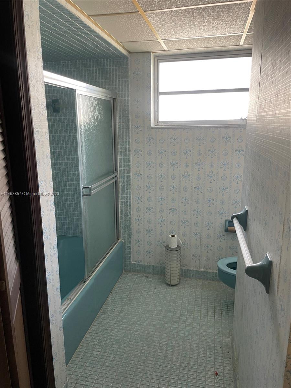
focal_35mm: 26
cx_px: 146
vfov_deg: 67.3
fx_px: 291
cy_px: 194
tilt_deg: -14.0
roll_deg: -0.9
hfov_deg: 53.1
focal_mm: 4.2
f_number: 1.6
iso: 160
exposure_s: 1/60
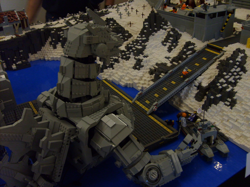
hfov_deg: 52.6
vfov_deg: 40.7
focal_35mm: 35
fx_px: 253
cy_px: 94
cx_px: 125
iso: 100
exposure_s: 1/30
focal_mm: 5.8
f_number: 2.8
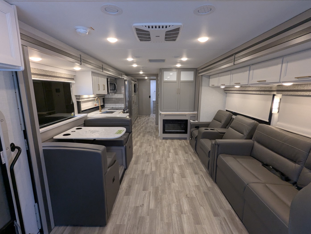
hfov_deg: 94.4
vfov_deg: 78.2
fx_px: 144
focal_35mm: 16
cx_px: 156
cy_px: 117
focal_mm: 2.35
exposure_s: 1/110
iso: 178
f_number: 2.2
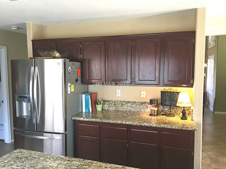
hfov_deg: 61.7
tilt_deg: -4.6
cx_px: 113
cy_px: 84
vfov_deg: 48.2
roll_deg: +0.4
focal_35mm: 29
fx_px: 189
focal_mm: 4.15
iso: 80
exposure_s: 1/30
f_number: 2.2
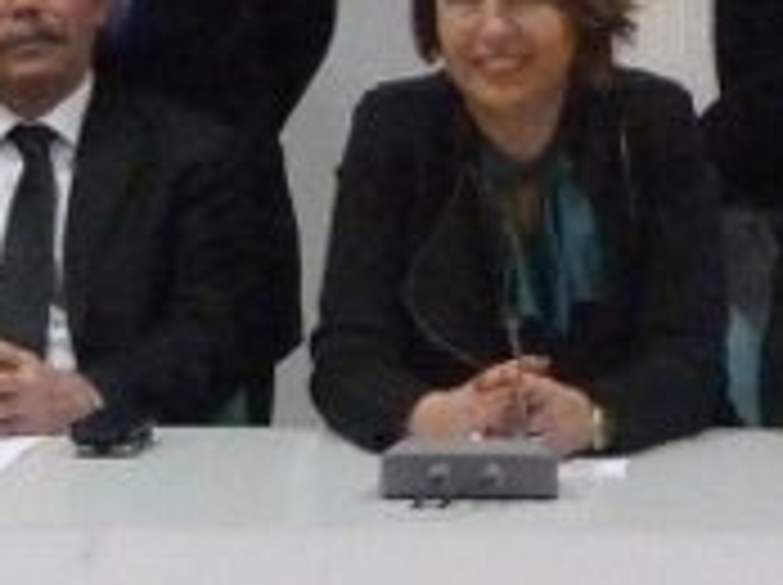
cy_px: 18
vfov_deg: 8.6
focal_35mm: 171
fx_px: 3863
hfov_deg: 11.5
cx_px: 702
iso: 800
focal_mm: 5.2
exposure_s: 1/40
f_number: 2.9
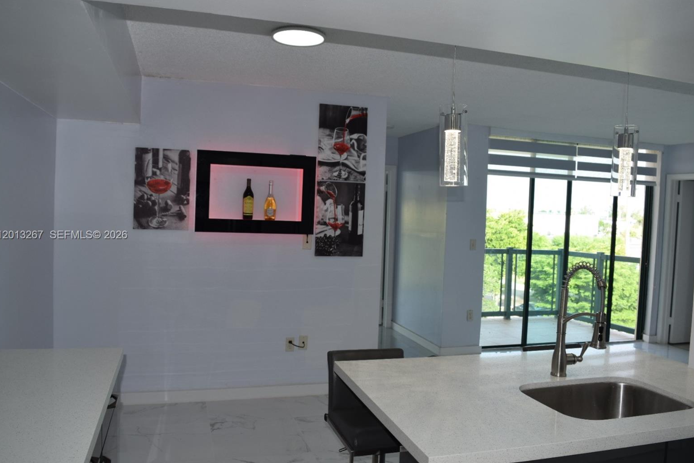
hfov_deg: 65.5
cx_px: 347
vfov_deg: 46.4
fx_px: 540
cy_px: 236
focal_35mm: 28
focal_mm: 18
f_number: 5.6
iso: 200
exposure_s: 1/125
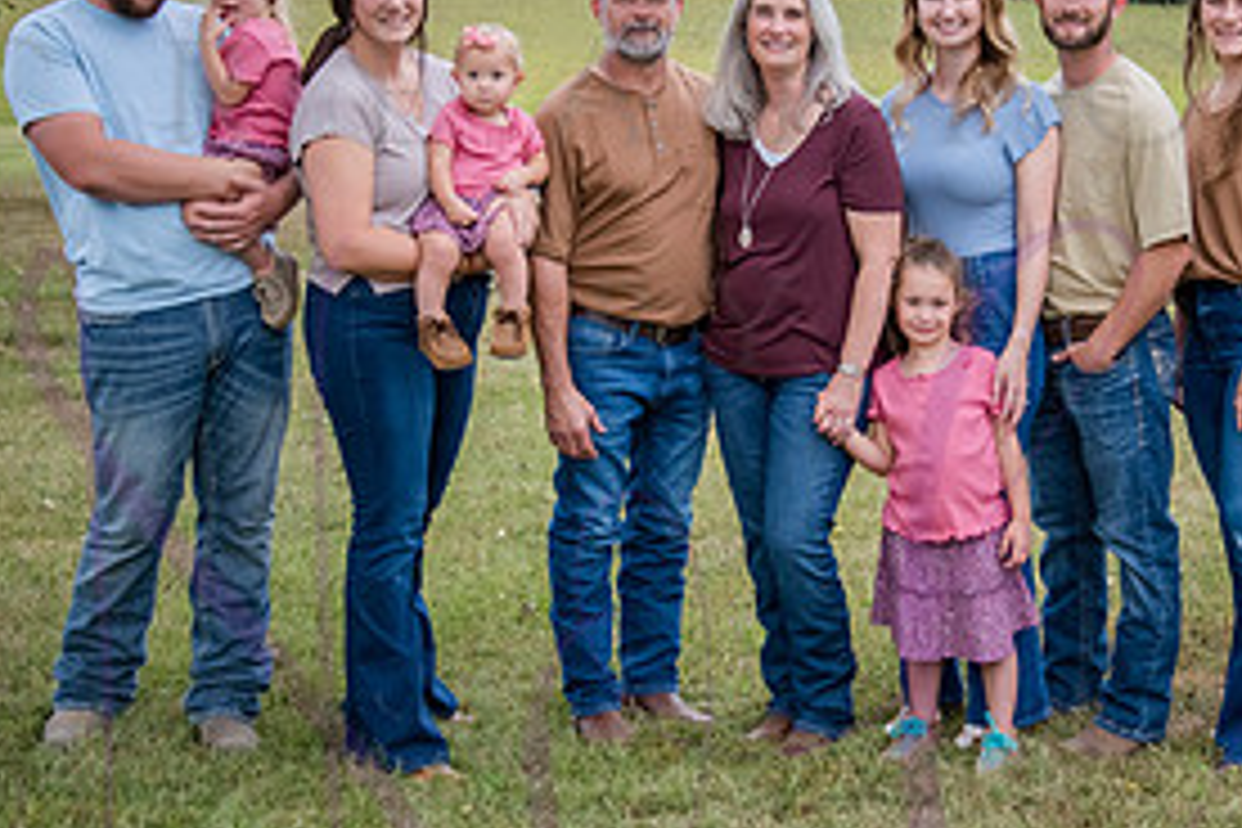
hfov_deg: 25.3
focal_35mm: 80
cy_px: 313
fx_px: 2760
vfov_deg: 17.0
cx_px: 774
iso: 400
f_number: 4.5
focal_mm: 38
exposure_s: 1/500
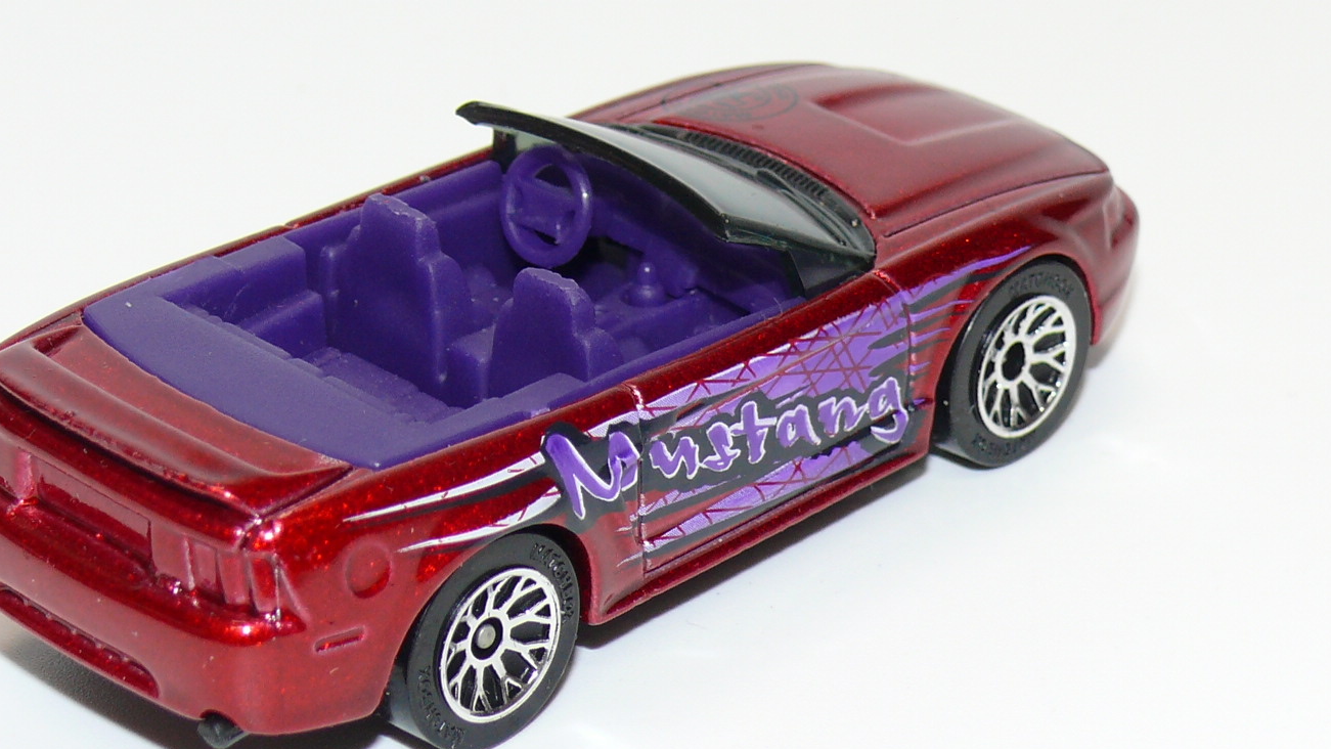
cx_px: 572
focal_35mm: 138
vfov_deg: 8.8
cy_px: 303
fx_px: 4871
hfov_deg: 15.6
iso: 100
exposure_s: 1/30
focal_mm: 13.4
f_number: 4
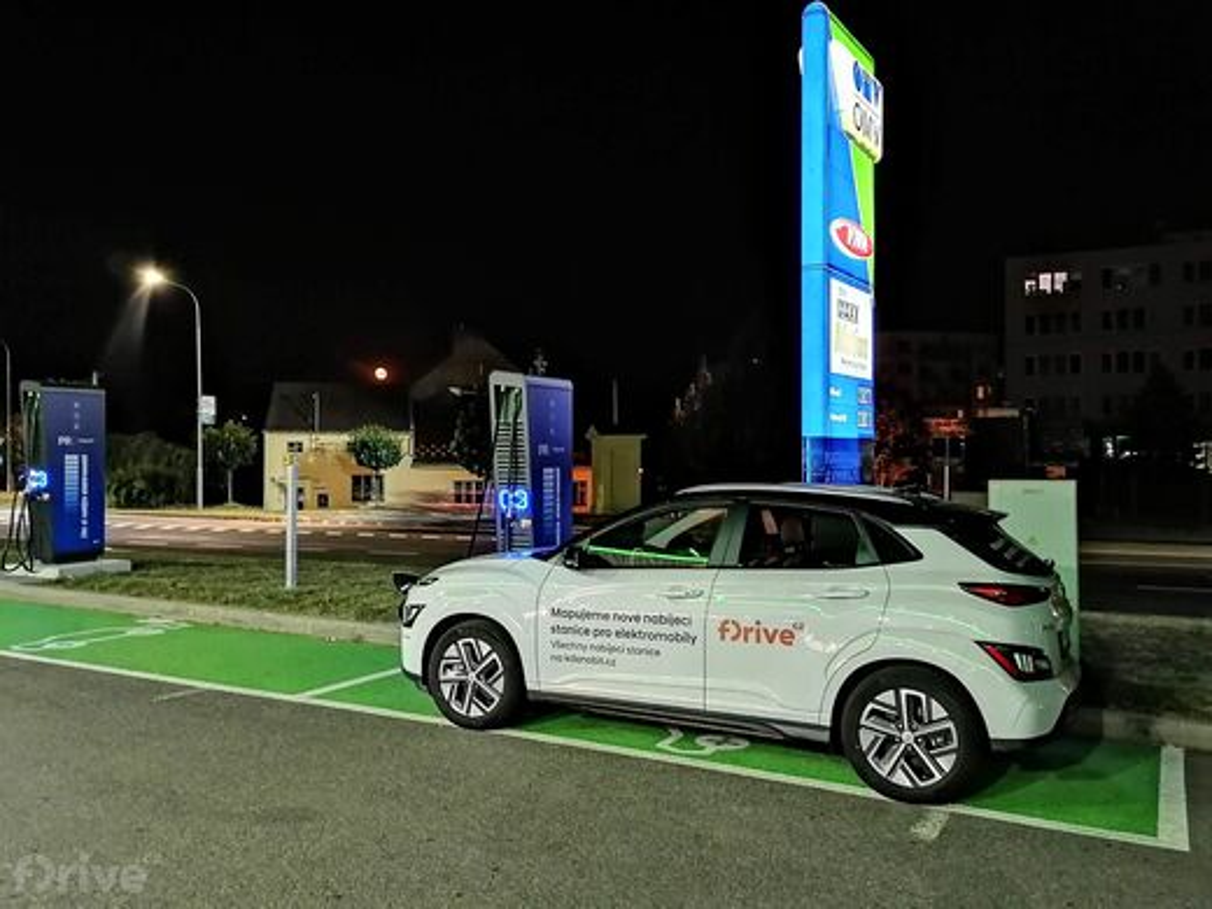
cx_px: 606
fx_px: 1050
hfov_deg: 60.0
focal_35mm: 30
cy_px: 454
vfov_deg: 46.8
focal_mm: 5.3
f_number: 1.8
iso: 1000
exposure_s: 1/2
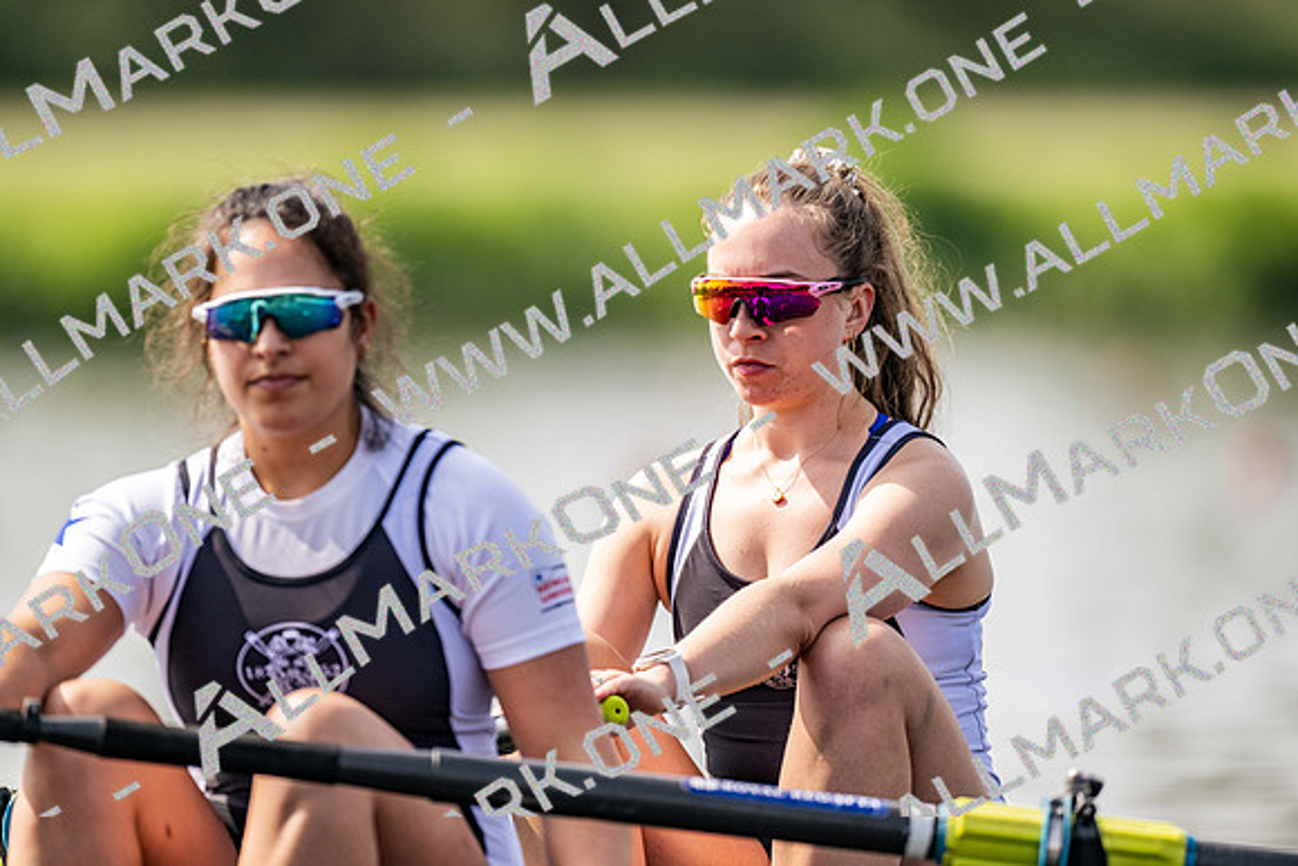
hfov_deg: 3.4
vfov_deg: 2.3
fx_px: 21637
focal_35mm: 600
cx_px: 649
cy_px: 433
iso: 400
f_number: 4
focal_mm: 600
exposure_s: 1/2500
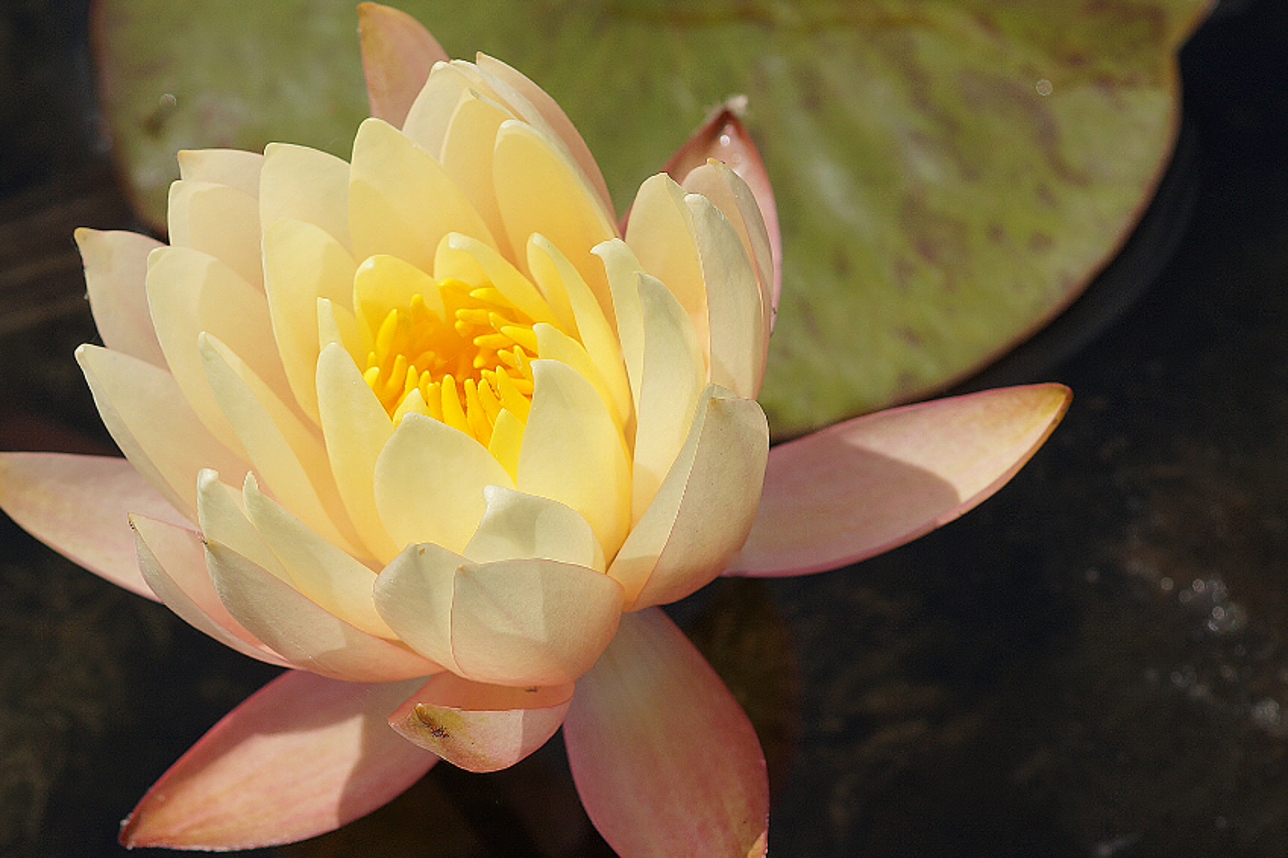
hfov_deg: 9.7
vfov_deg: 6.5
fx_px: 7584
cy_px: 411
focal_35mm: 212
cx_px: 476
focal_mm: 100
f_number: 6.3
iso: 100
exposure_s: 1/640
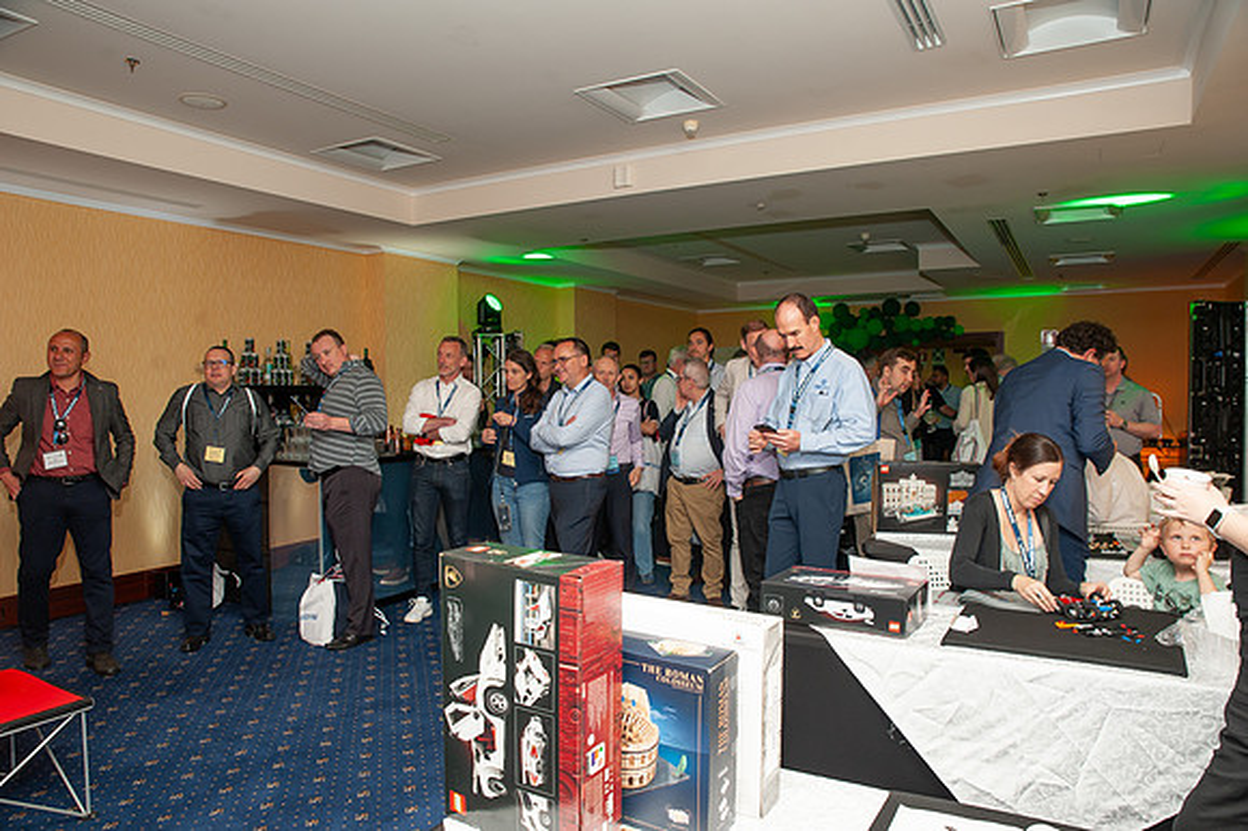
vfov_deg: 53.1
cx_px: 624
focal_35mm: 24
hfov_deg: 73.8
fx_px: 831
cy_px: 416
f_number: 6.3
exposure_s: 1/125
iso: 400
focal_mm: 24
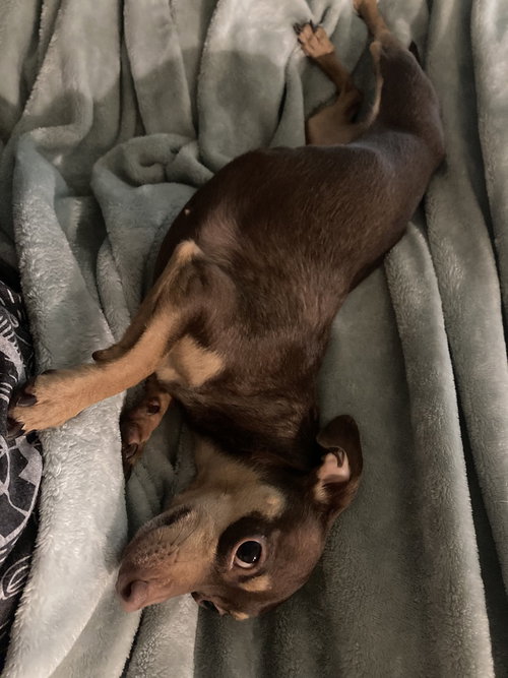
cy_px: 339
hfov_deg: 49.7
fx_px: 548
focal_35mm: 28
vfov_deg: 63.5
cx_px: 254
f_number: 1.8
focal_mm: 3.99
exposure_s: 1/15
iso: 800
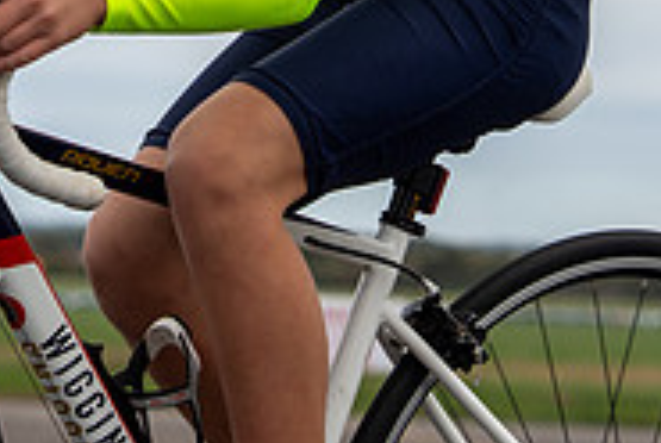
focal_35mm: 273
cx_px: 308
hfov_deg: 7.5
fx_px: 5021
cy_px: -70
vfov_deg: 5.0
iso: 100
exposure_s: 1/1000
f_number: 3.5
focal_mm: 62
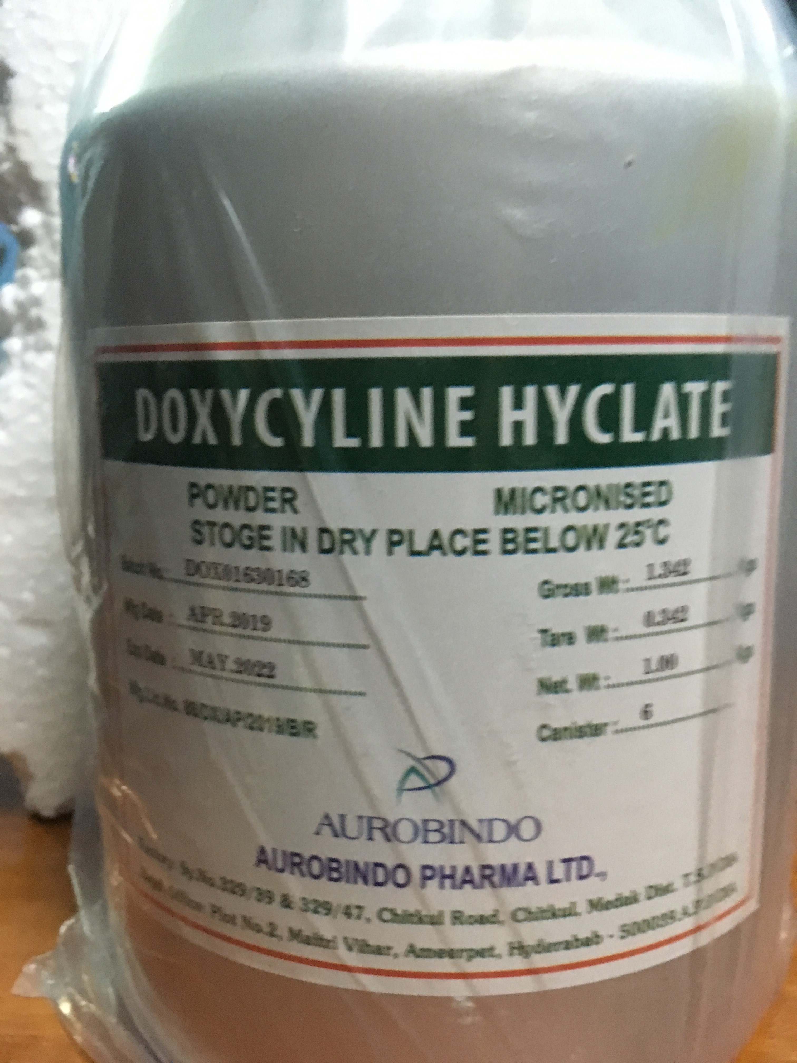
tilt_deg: -10.2
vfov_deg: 61.7
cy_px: 532
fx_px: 890
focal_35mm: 29
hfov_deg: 48.2
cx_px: 398
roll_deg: -1.6
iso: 320
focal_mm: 4.15
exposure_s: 1/17
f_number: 2.2
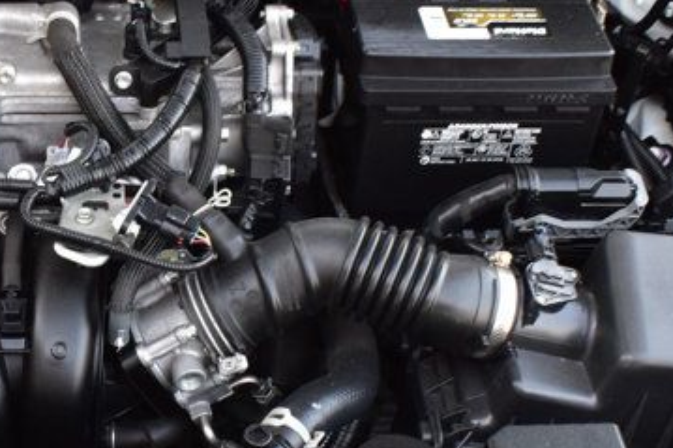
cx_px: 94
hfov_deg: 25.7
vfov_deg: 17.7
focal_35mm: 77
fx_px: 1439
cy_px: 277
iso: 400
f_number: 6.3
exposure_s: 1/20
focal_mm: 18
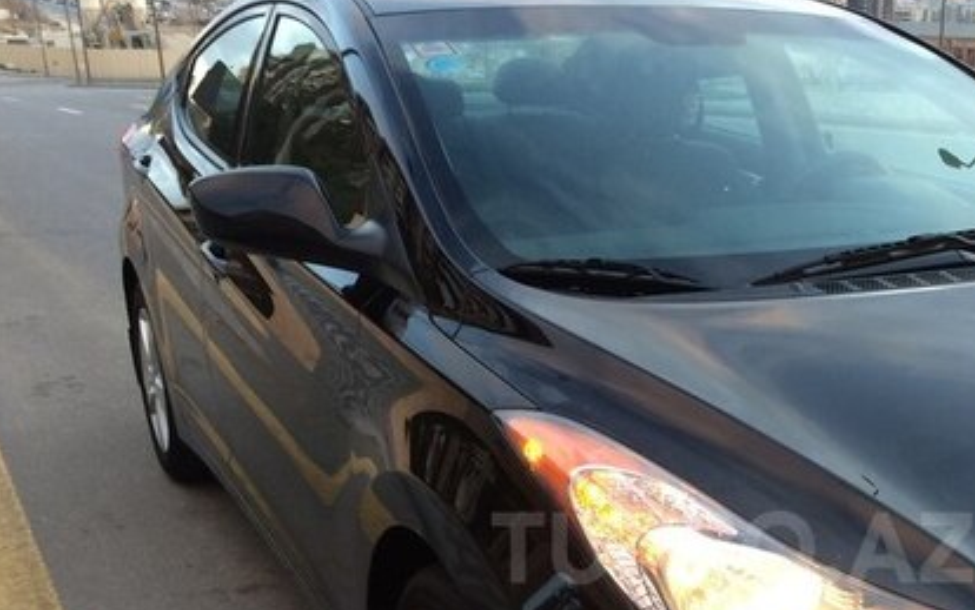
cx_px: 732
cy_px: 548
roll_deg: -1.6
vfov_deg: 25.5
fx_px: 1302
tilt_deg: -23.0
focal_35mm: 49
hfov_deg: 39.9
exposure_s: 1/33
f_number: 2.2
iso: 32
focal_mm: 4.15
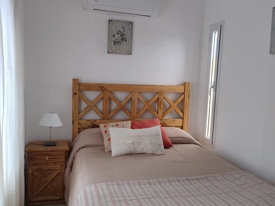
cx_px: 138
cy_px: 103
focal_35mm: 24
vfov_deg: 56.8
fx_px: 191
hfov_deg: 71.6
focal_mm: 5.56
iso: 494
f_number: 1.8
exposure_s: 1/100
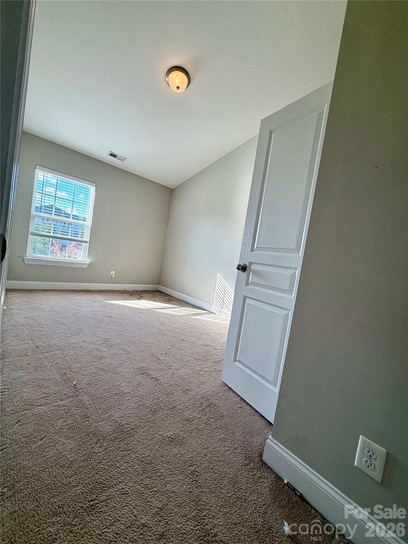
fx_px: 220
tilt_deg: -3.7
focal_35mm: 14
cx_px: 204
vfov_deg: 102.1
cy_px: 272
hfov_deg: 85.7
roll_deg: -8.3
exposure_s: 1/120
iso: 100
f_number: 2.2
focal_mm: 2.22
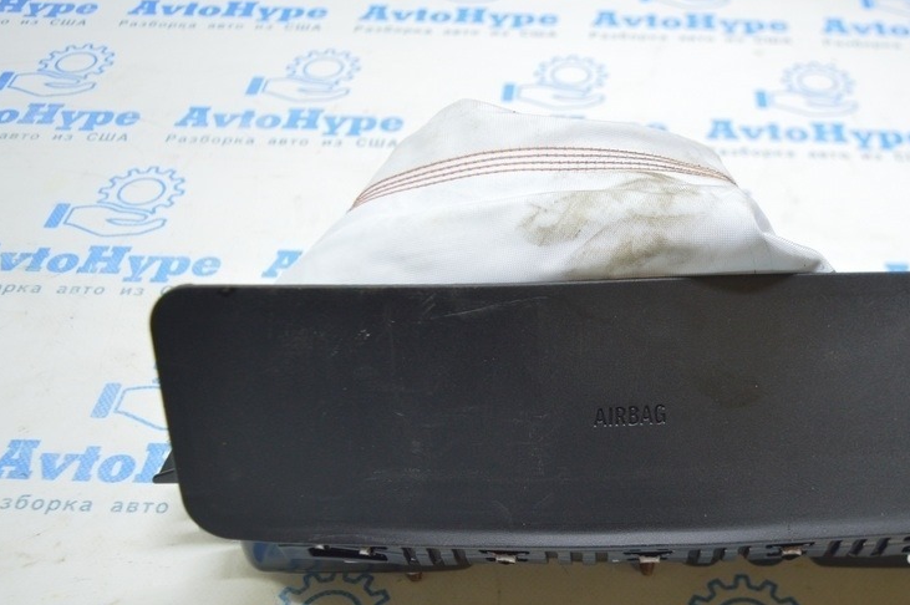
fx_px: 1061
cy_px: 363
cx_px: 611
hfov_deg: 45.7
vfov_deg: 31.7
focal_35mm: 42
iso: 400
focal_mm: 20
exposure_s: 1/40
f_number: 3.8
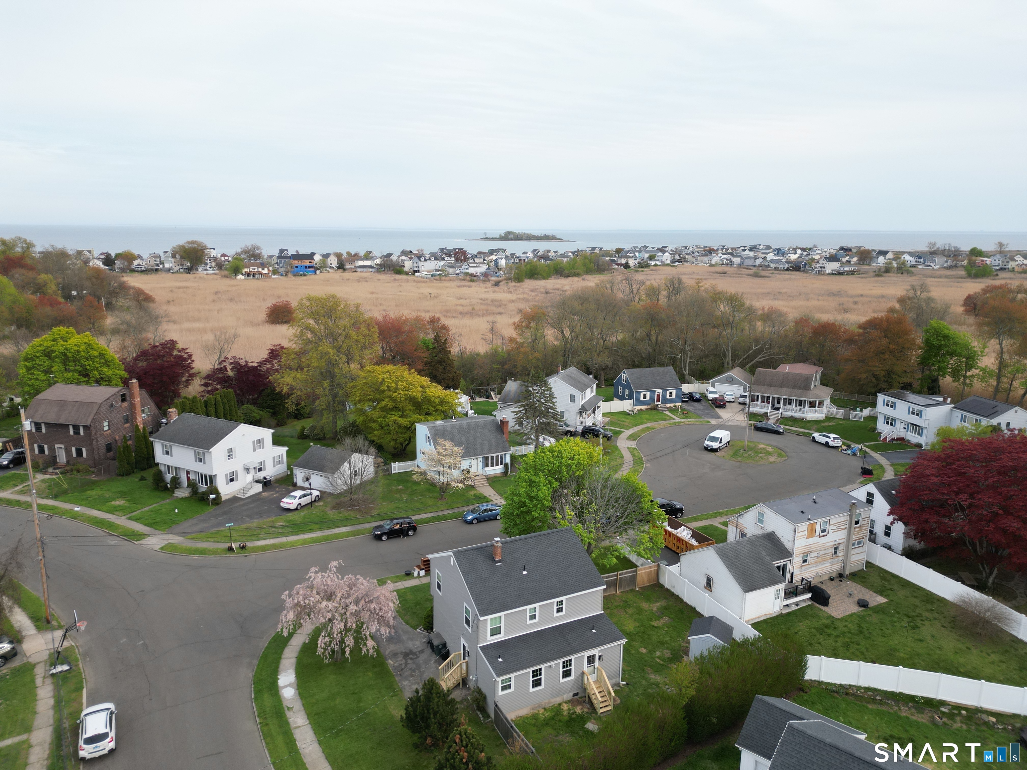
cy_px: 385
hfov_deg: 71.6
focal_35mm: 24
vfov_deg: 56.8
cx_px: 514
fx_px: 712
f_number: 1.7
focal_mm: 6.72
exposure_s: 1/1250
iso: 130
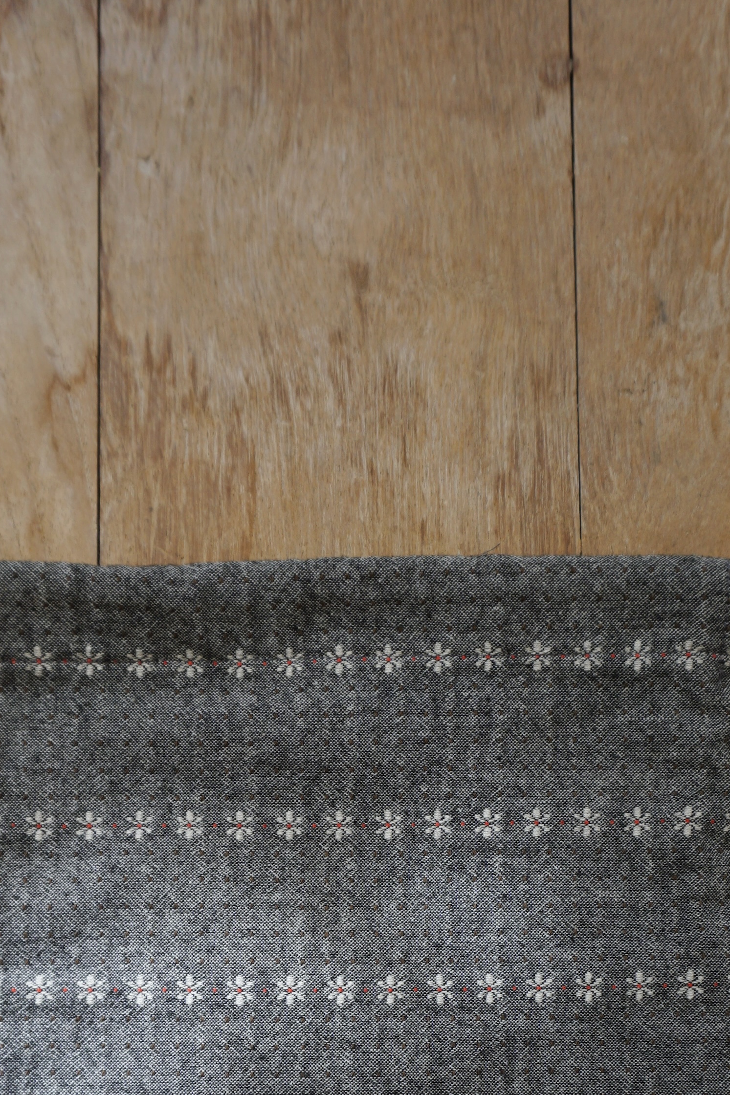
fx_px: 1369
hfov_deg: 29.9
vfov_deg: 40.7
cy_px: 960
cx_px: 360
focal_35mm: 45
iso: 100
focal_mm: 16
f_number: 4
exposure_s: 1/60
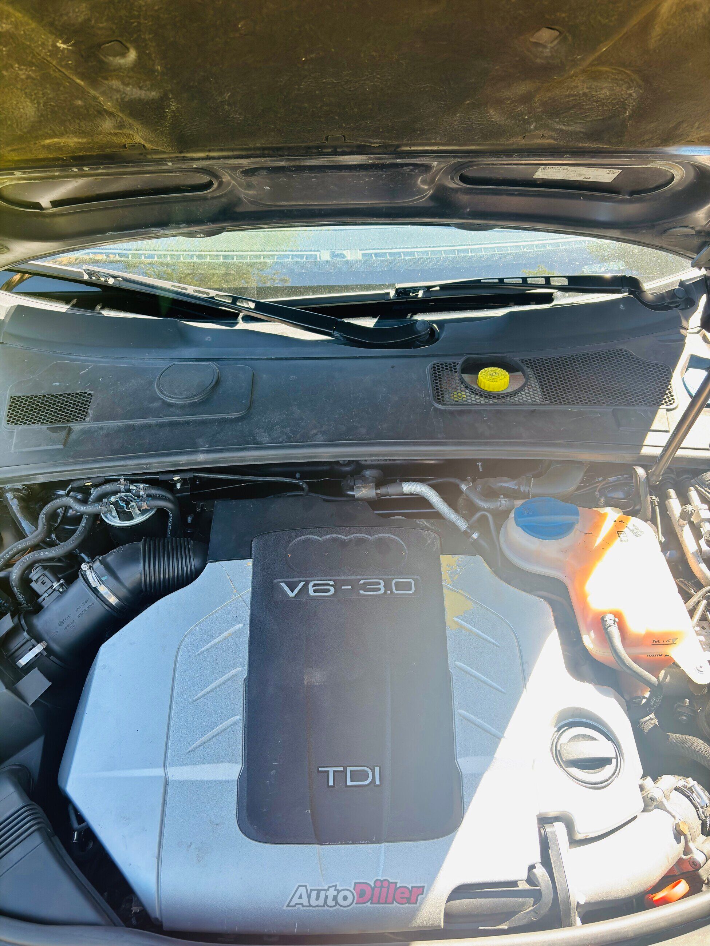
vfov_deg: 67.3
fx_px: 711
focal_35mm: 26
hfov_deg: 53.1
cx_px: 355
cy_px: 473
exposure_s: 1/121
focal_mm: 5.96
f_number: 1.6
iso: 40
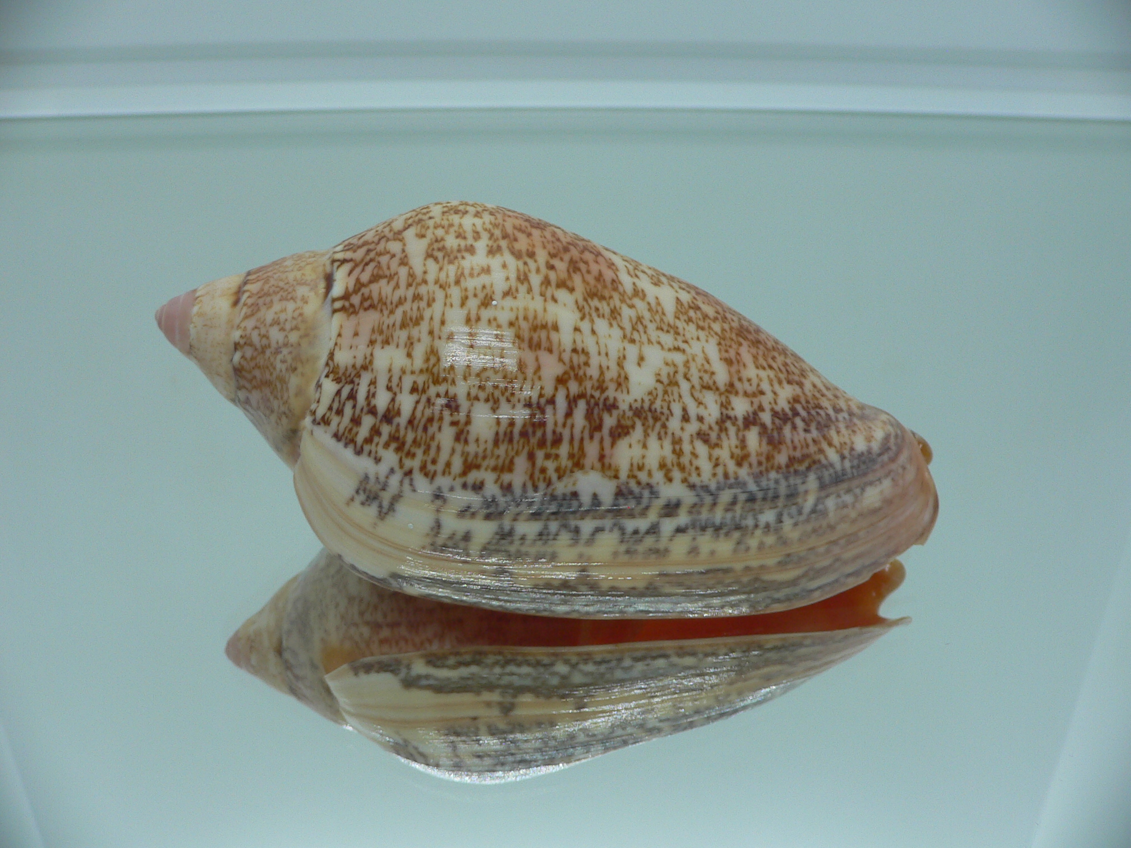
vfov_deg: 40.7
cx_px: 566
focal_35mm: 35
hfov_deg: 52.6
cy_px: 424
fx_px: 1144
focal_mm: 4.6
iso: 80
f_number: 2.8
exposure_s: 1/60
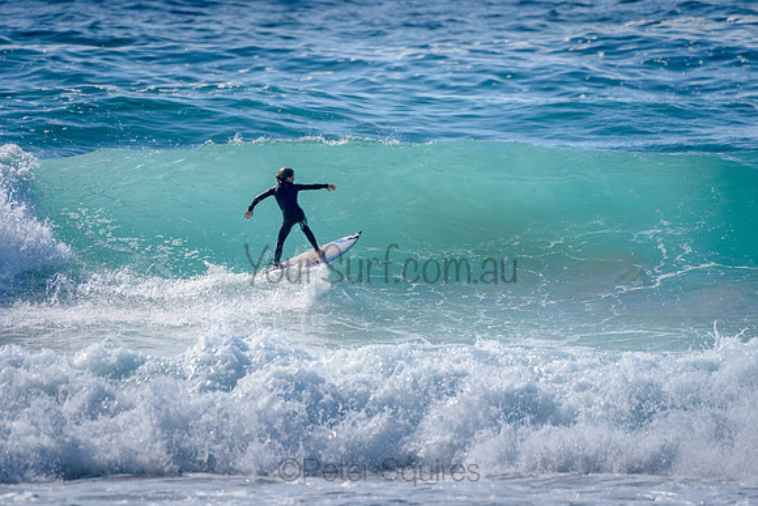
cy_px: 223
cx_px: 293
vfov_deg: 2.2
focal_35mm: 613
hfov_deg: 3.4
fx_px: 12913
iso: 140
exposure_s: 1/2000
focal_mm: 500
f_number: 5.6
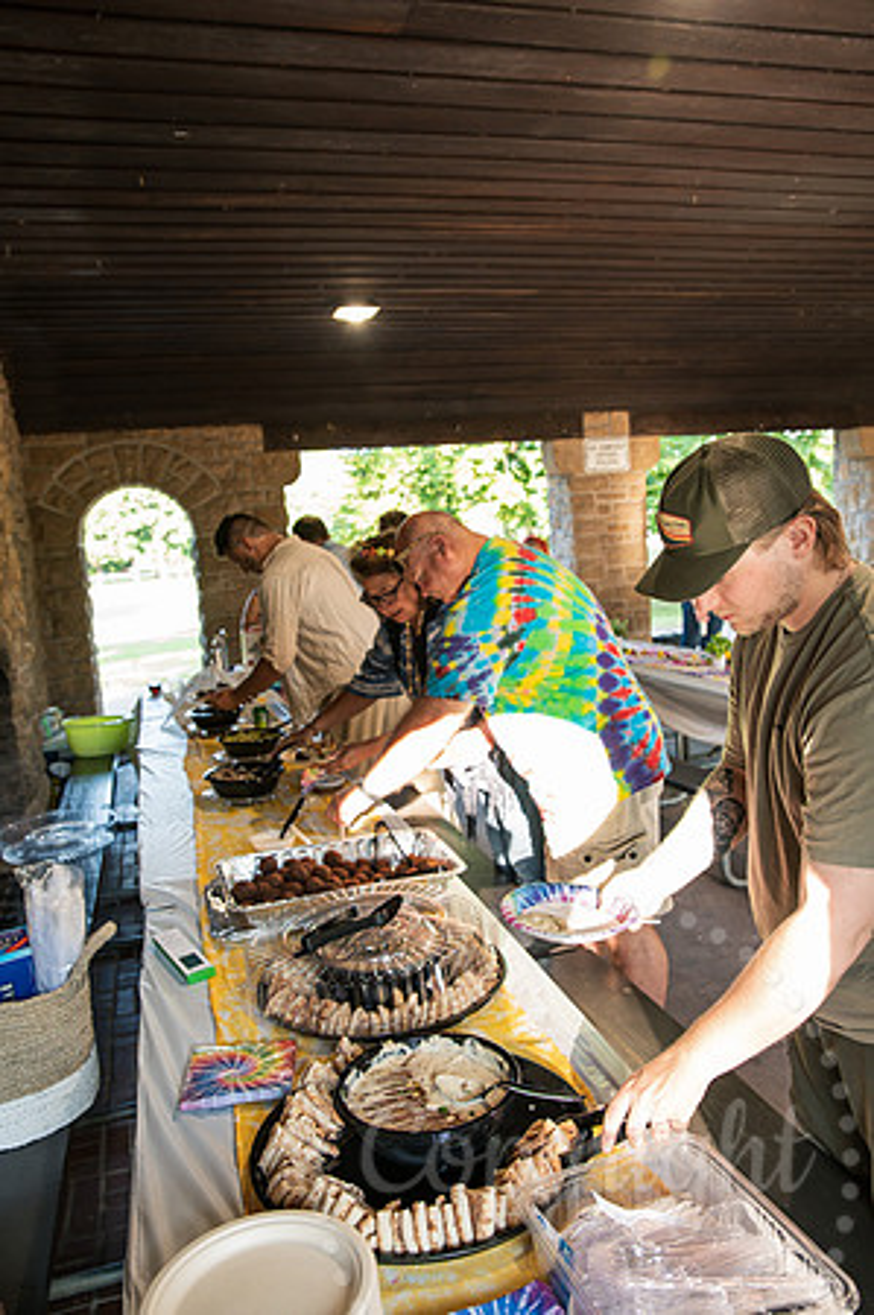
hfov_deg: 46.3
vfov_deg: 65.5
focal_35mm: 28
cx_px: 437
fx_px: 1022
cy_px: 658
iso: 1600
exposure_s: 1/200
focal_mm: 28
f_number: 4
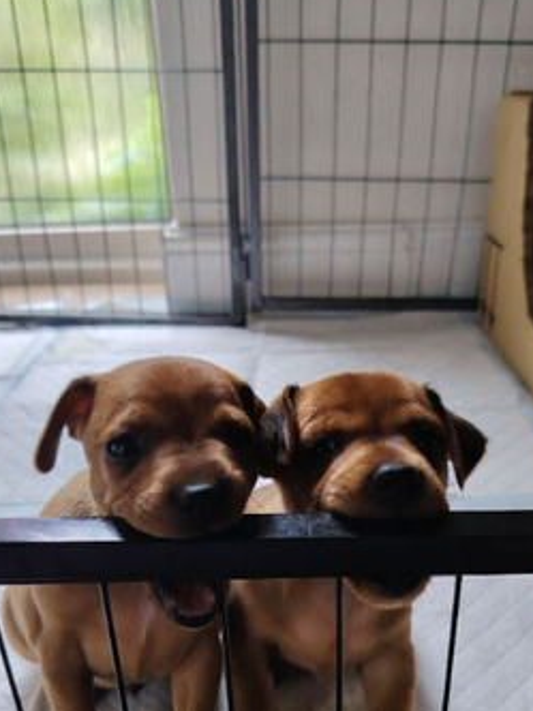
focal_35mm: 34
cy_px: 474
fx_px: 698
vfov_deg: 52.9
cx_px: 284
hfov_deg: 41.8
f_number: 1.75
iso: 283
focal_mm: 5.25
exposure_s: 1/33.3
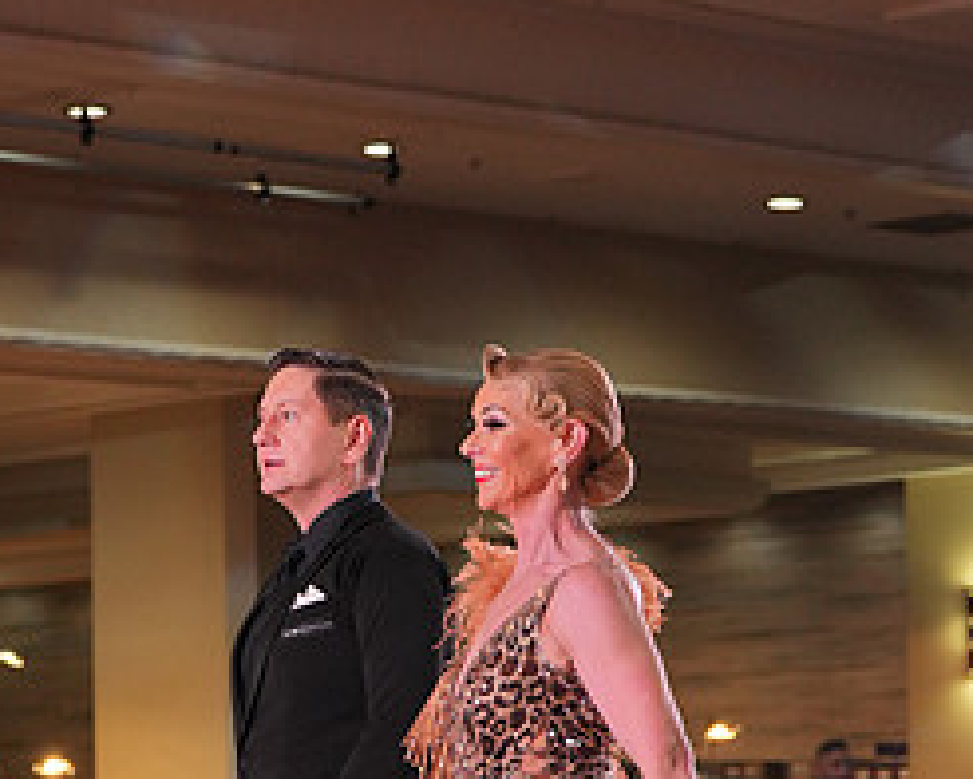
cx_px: 461
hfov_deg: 12.4
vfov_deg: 9.8
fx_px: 4465
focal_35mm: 155
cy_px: 981
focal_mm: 70
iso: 1600
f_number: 4
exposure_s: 1/500
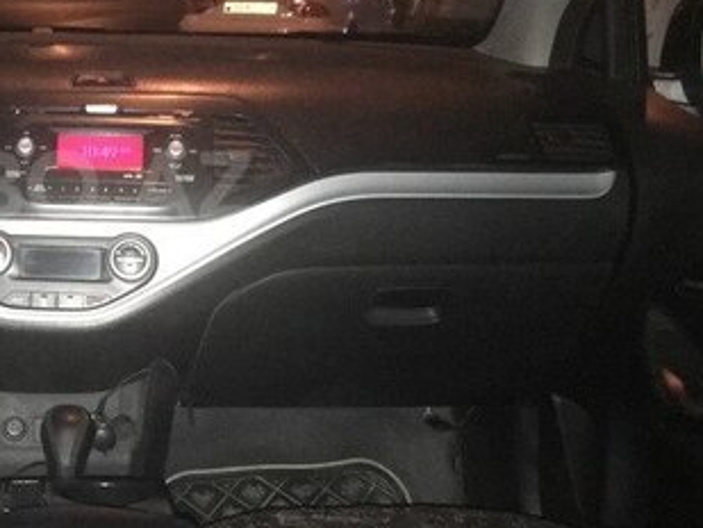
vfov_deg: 23.6
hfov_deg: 29.4
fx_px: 1260
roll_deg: +0.2
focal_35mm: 62
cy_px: 185
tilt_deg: -8.6
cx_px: 18
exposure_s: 1/17
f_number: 2.2
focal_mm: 4.15
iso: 500
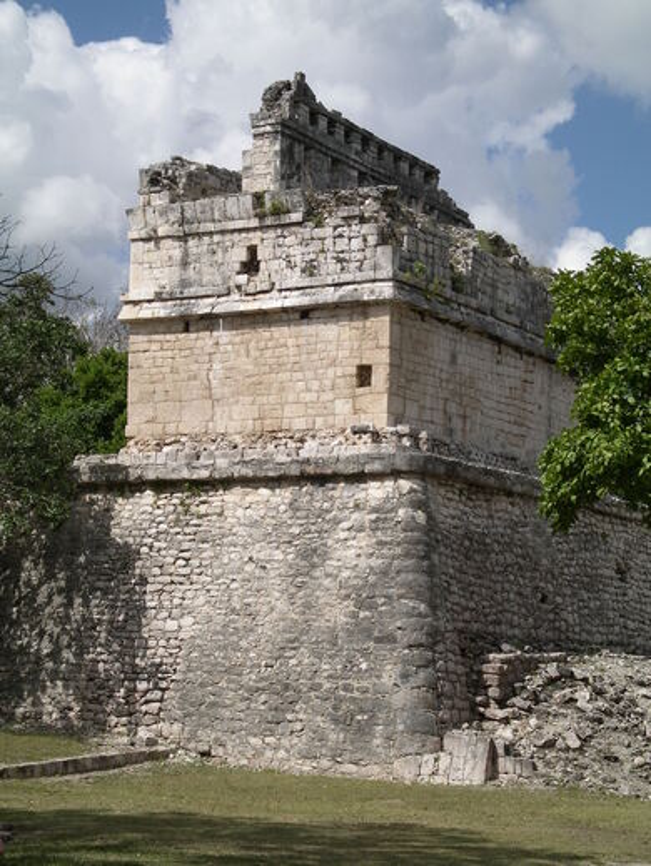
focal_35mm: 84
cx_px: 326
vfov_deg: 23.3
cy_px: 433
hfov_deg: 17.6
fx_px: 2104
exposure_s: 1/400
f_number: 6.5
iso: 80
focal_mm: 17.4
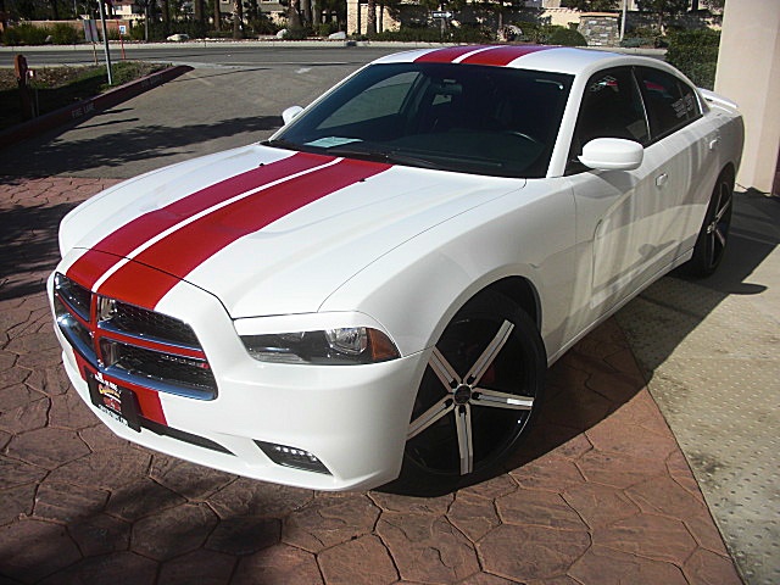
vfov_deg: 39.7
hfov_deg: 51.4
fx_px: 811
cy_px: 292
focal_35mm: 36
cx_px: 390
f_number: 7.9
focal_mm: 6.3
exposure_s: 1/250
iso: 50
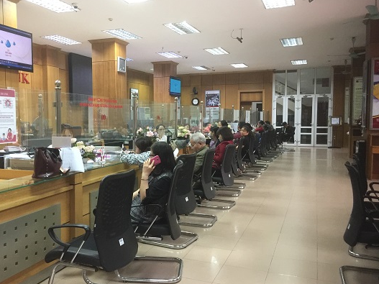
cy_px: 145
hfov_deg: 55.2
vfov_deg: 42.9
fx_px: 361
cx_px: 166
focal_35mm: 33
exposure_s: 1/17
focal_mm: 4.15
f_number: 2.2
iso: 160
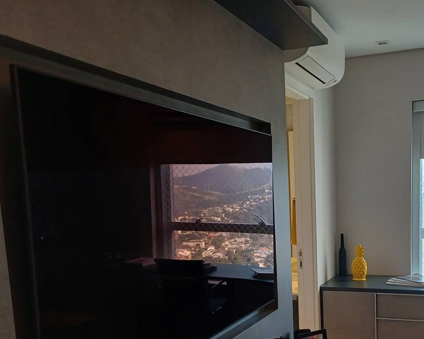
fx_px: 477
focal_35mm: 38
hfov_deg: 47.0
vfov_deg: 38.3
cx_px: 292
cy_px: 246
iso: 80
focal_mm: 4.65
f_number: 1.8
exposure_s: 1/50
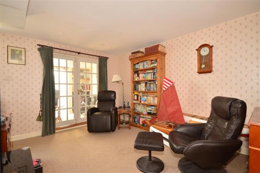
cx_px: 130
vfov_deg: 69.6
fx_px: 125
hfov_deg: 92.5
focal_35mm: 17
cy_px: 86
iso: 400
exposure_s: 1/6
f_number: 5.6
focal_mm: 11.5
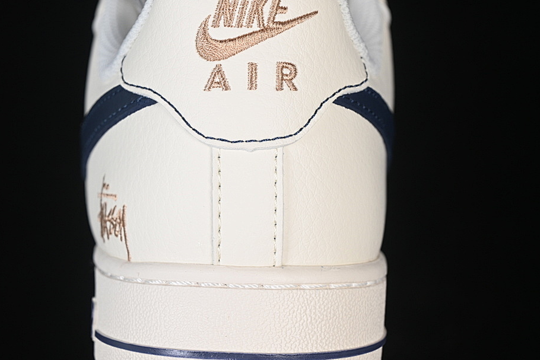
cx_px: 233
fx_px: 1335
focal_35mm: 89
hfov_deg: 22.8
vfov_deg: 15.4
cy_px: 193
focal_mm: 50
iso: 160
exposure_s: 1/80
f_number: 7.1
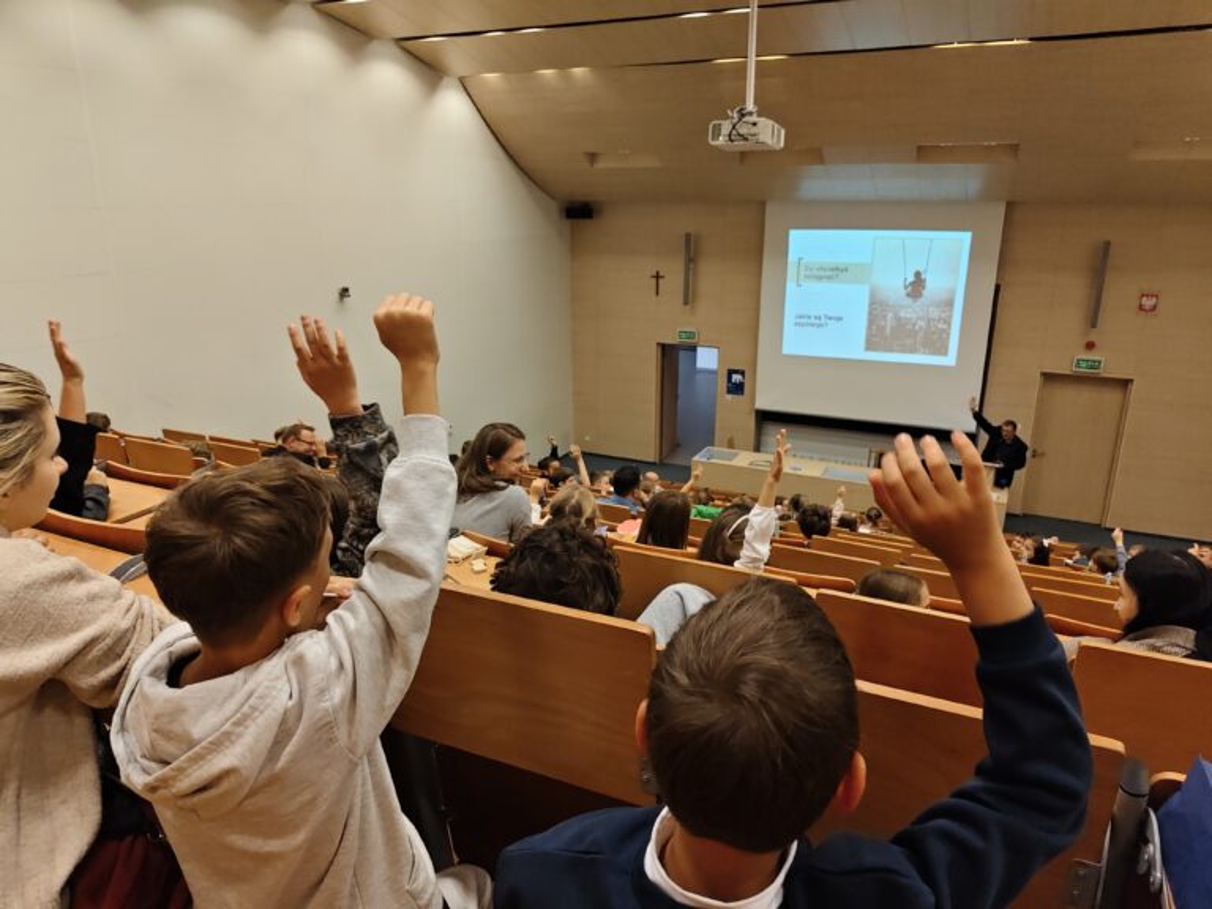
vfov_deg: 58.9
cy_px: 454
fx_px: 805
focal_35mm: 23
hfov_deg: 73.9
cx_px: 606
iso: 348
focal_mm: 5.56
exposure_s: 1/100
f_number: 1.88
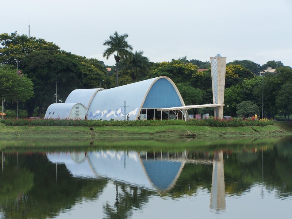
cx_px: 146
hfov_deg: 18.7
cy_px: 110
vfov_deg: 14.1
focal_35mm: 105
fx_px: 886
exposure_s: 1/500
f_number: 4.5
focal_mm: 17.5
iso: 80
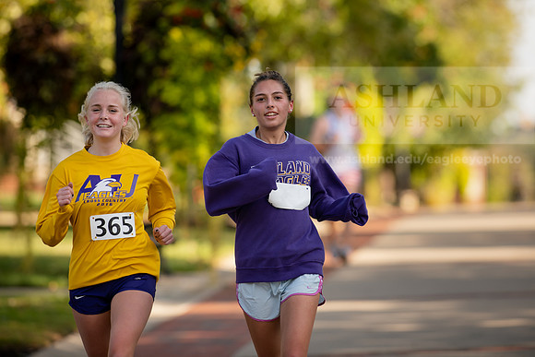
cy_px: 178
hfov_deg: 6.9
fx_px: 4459
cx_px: 268
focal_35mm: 300
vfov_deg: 4.6
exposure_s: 1/500
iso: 200
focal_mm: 300
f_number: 4.5
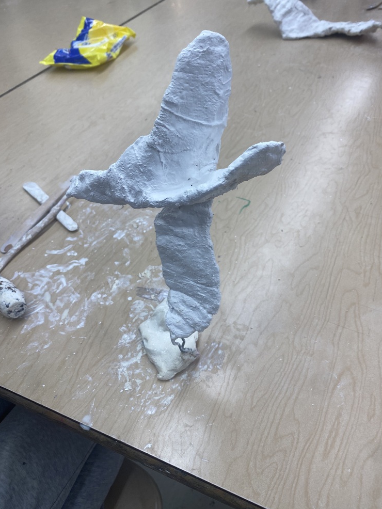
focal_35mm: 27
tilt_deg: -42.4
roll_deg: +6.3
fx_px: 397
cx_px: 193
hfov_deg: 51.4
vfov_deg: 65.3
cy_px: 247
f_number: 1.8
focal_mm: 4.25
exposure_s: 1/120
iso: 50
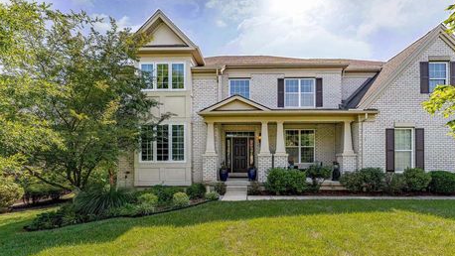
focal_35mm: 16
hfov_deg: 99.1
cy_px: 158
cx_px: 247
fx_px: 193
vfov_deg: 66.2
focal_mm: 14
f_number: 8
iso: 320
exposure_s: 1/800
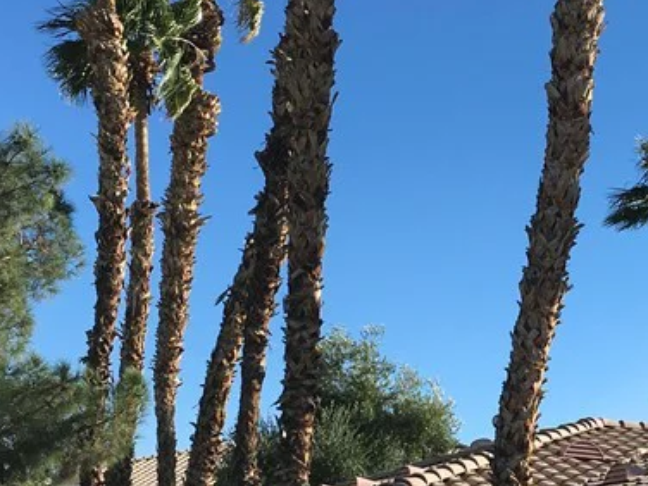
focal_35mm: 79
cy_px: 253
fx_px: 1479
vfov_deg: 18.7
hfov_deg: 23.7
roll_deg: -0.9
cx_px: 634
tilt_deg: +13.8
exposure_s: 1/1304
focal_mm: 4.15
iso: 25
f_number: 2.2
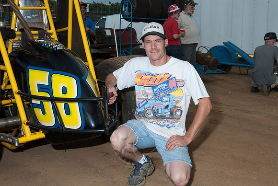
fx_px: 394
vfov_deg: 26.5
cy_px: 93
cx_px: 139
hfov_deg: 38.8
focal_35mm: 51
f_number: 8
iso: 100
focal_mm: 34
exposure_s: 1/250
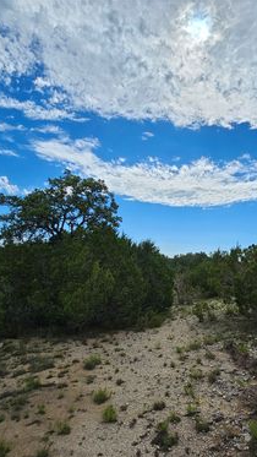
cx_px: 174
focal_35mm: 19
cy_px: 228
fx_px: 230
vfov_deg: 89.6
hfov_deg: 57.0
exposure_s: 1/5243
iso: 50
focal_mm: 2.2
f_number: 2.2
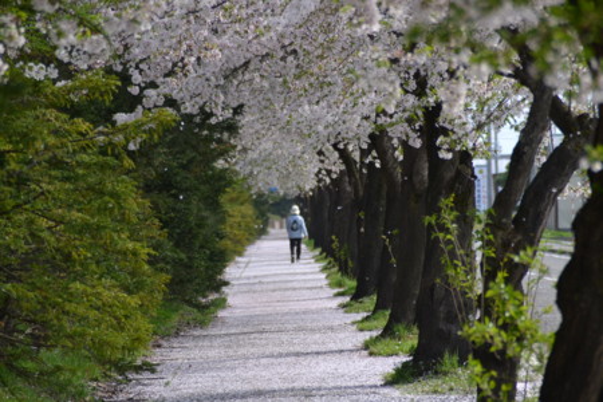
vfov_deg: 4.6
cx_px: 302
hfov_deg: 6.9
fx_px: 5025
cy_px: 201
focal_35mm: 300
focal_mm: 200
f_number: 6.3
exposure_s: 1/640
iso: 400
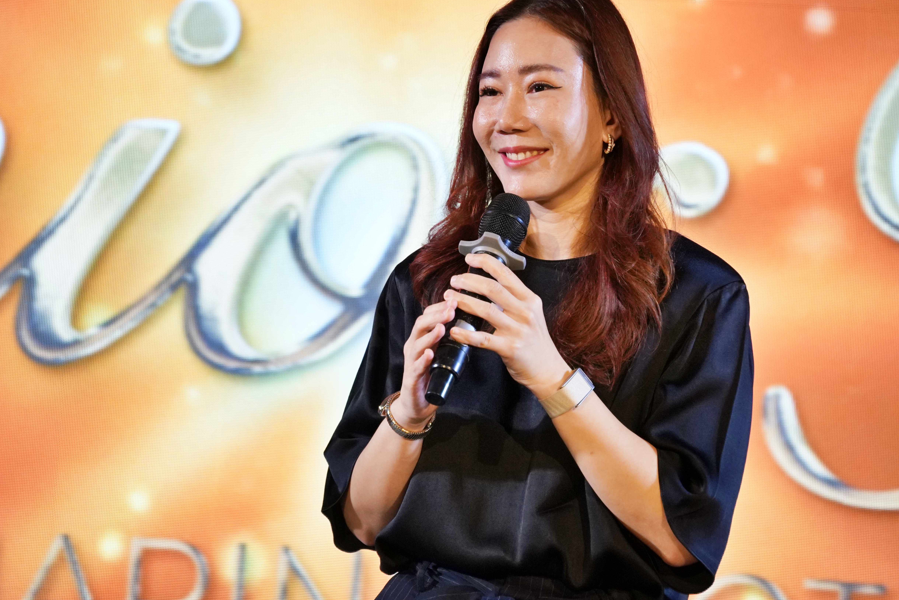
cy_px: 286
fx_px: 4920
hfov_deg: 10.4
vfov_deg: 7.0
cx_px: 464
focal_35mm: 197
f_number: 5.6
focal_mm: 124
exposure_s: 1/100
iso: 2000
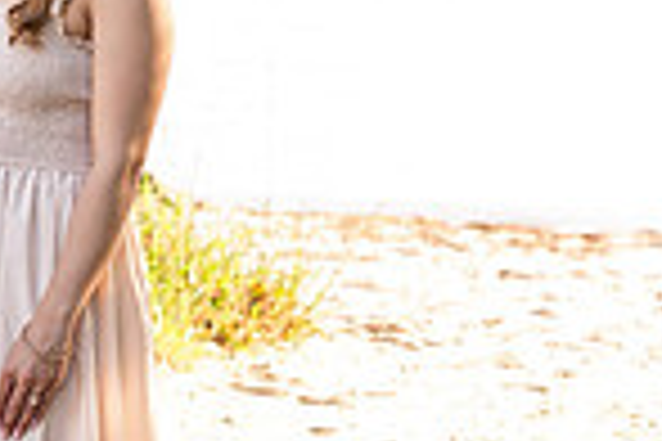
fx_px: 6252
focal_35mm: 340
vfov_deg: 4.0
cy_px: 192
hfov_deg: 5.9
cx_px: -586
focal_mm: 85
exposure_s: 1/400
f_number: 4.5
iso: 800
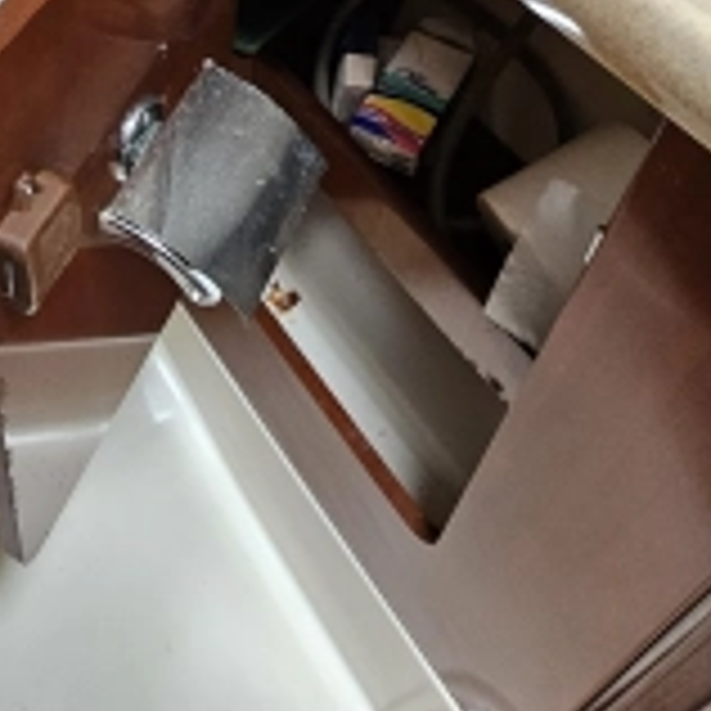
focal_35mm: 40
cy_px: 29
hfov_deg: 40.5
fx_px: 930
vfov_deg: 38.1
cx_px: 166
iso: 250
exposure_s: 1/60
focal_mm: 2.2
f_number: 2.2
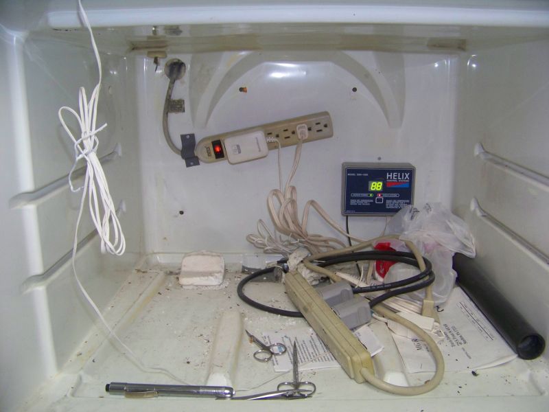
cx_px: 274
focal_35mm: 36
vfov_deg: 39.7
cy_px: 206
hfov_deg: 51.4
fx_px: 571
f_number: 2.8
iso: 200
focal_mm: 5.85
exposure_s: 1/30
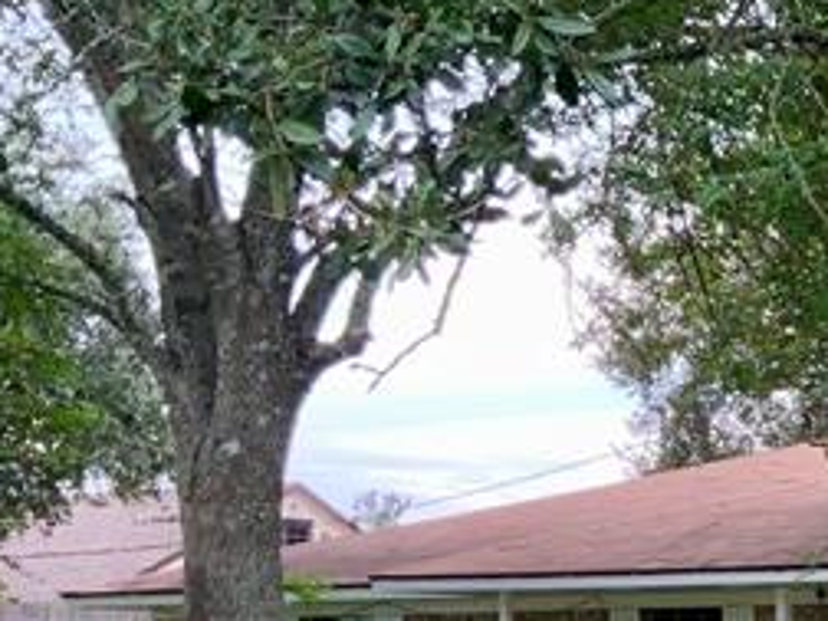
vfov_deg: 12.2
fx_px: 2823
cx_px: 1367
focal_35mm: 118
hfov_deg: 15.0
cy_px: 762
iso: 16
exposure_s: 1/153
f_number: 1.8
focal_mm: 3
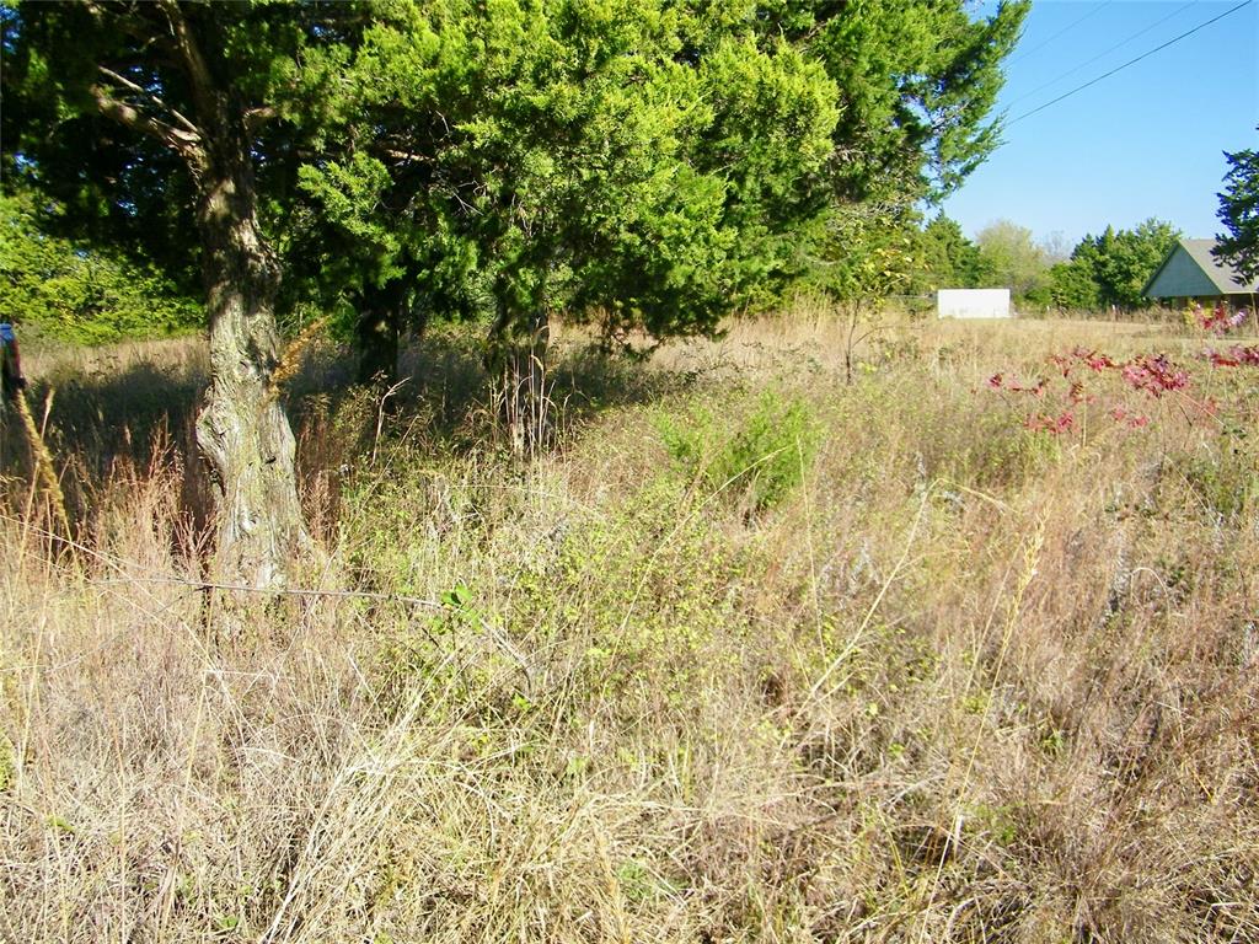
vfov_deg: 46.8
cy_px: 472
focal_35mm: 30
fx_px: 1091
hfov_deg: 60.0
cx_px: 630
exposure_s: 1/160
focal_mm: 5.4
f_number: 7.2
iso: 80
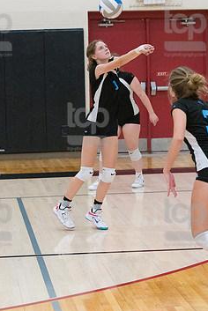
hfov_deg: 11.3
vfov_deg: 16.9
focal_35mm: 121
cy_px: 127
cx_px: 88
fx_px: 1047
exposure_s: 1/1000
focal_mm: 95
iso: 6400
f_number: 4.5
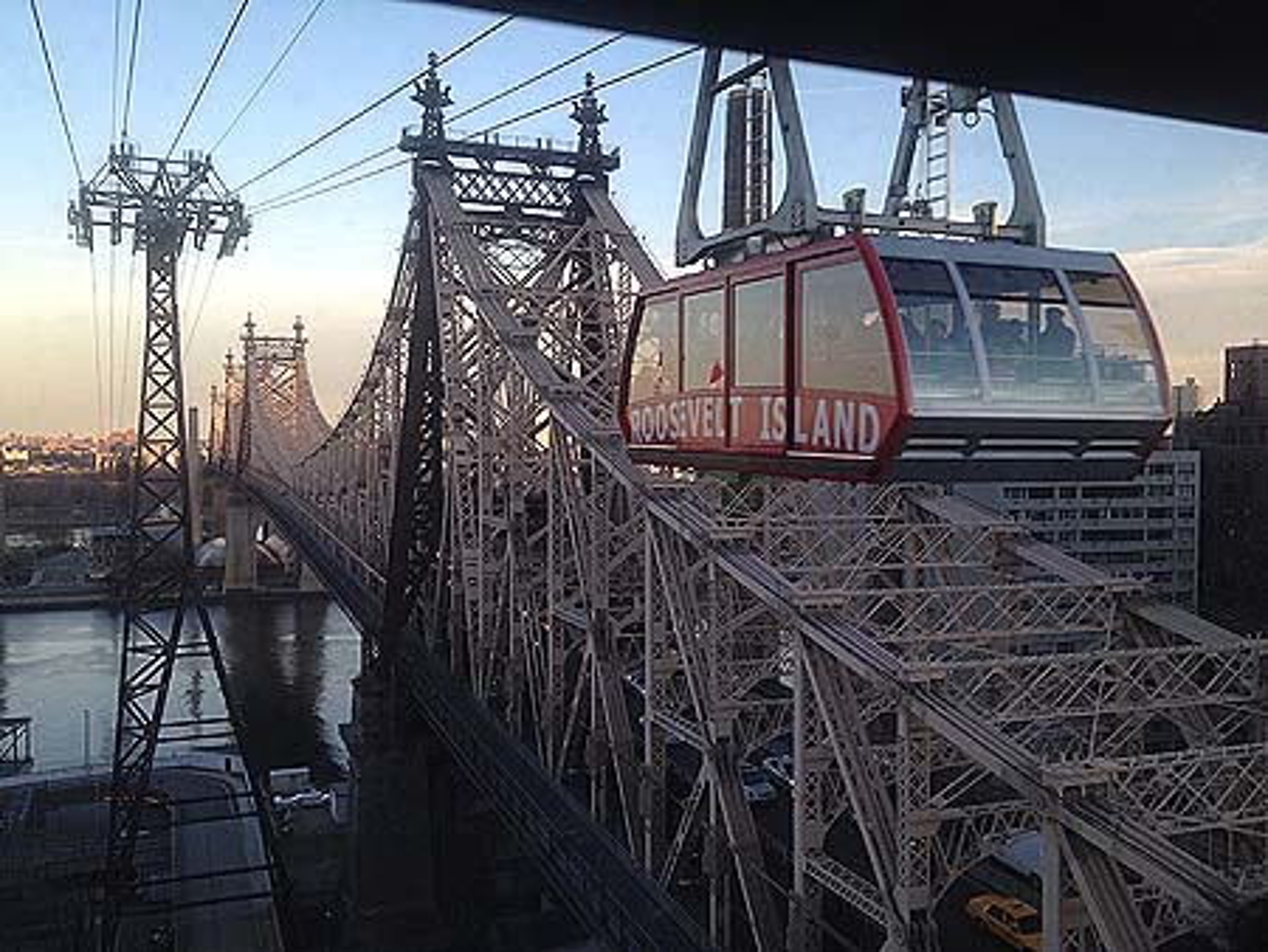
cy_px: 476
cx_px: 634
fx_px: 1283
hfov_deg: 52.6
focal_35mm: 35
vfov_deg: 40.7
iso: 64
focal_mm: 4.28
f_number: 2.4
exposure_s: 1/141
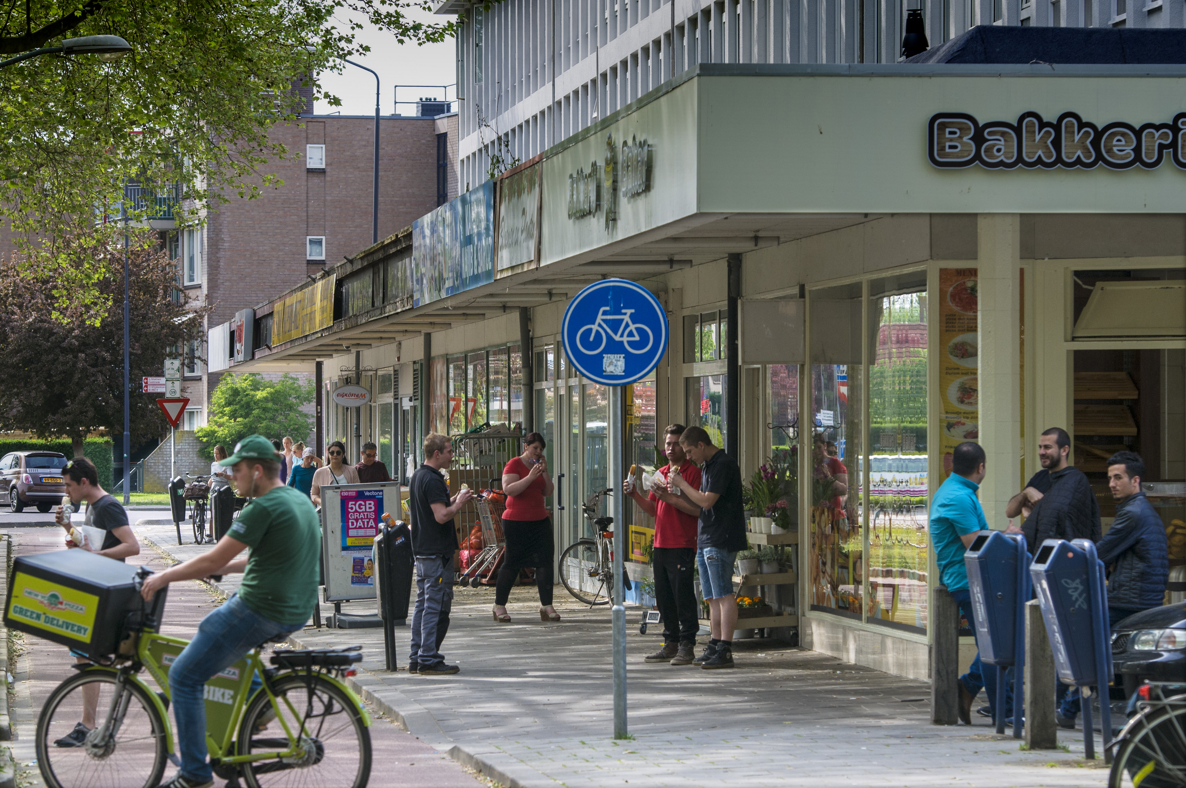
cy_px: 394
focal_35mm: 153
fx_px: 5034
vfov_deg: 8.9
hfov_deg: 13.4
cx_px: 593
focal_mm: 102
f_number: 6.3
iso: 200
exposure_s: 1/250
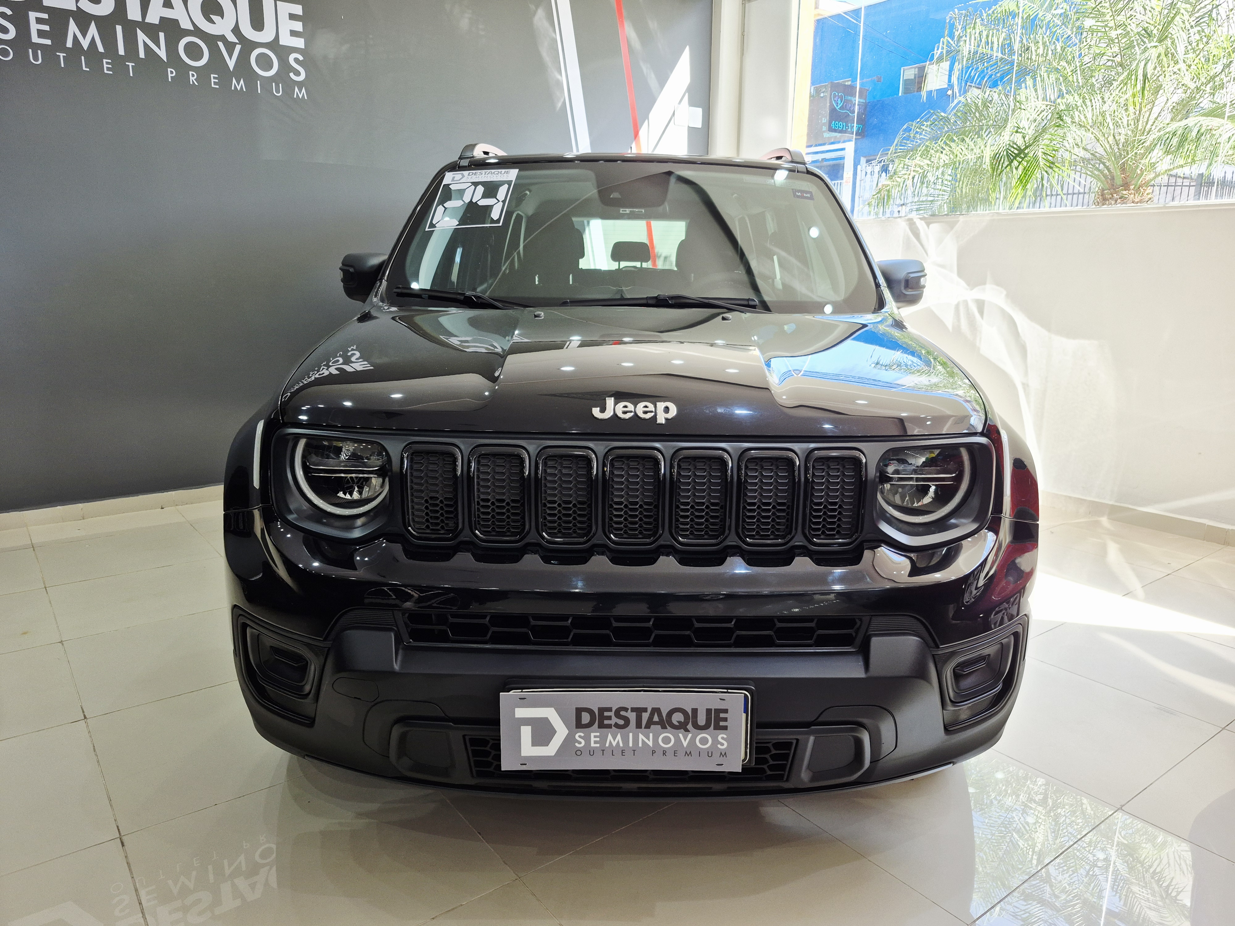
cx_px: 618
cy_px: 463
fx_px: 821
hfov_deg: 73.9
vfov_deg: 58.9
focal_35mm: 23
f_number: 1.8
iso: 50
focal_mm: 5.4
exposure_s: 1/120
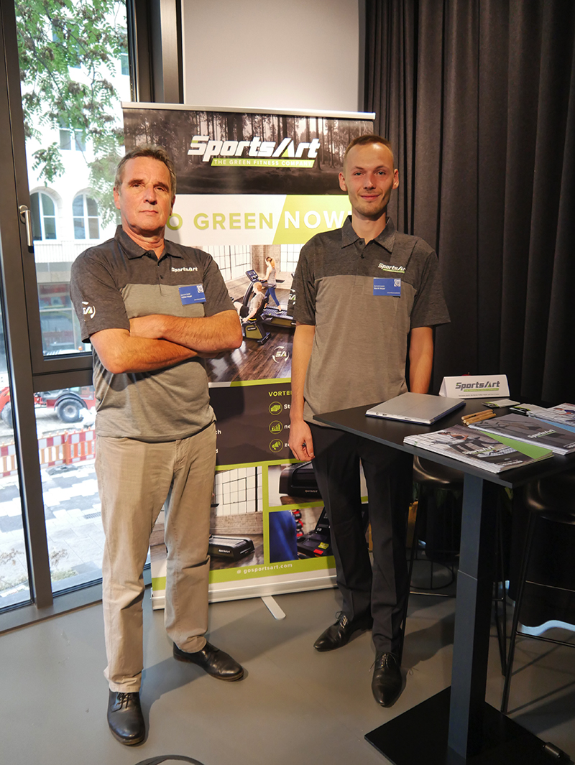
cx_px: 288
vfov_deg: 63.4
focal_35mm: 28
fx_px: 620
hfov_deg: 49.8
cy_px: 382
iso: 1250
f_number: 3.5
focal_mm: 14
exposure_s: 1/60
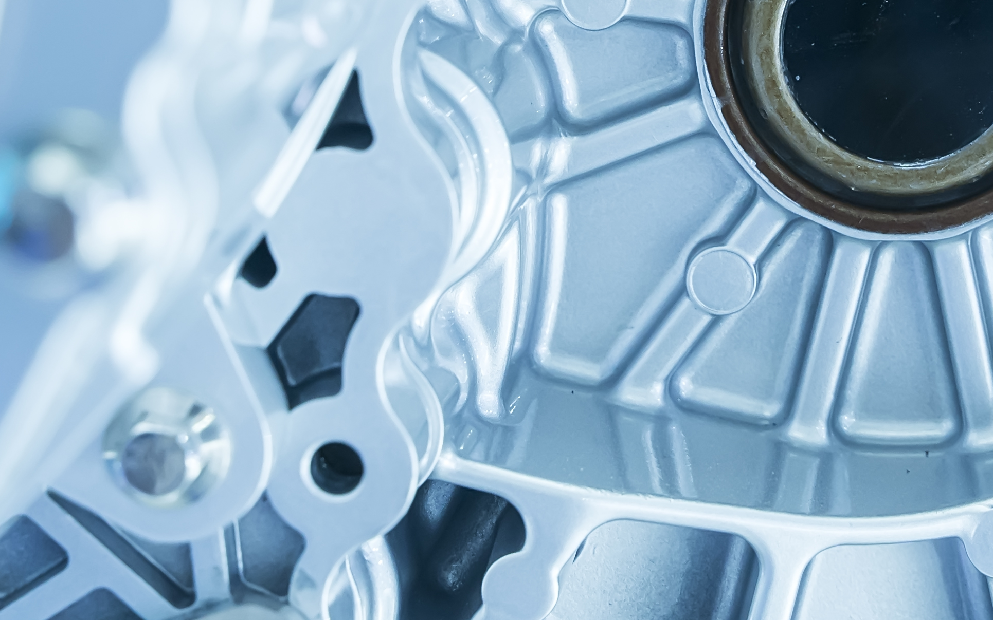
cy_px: -17
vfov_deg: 9.8
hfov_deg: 15.6
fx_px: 3599
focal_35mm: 133
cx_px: 766
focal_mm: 42
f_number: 4.5
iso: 1250
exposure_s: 1/80
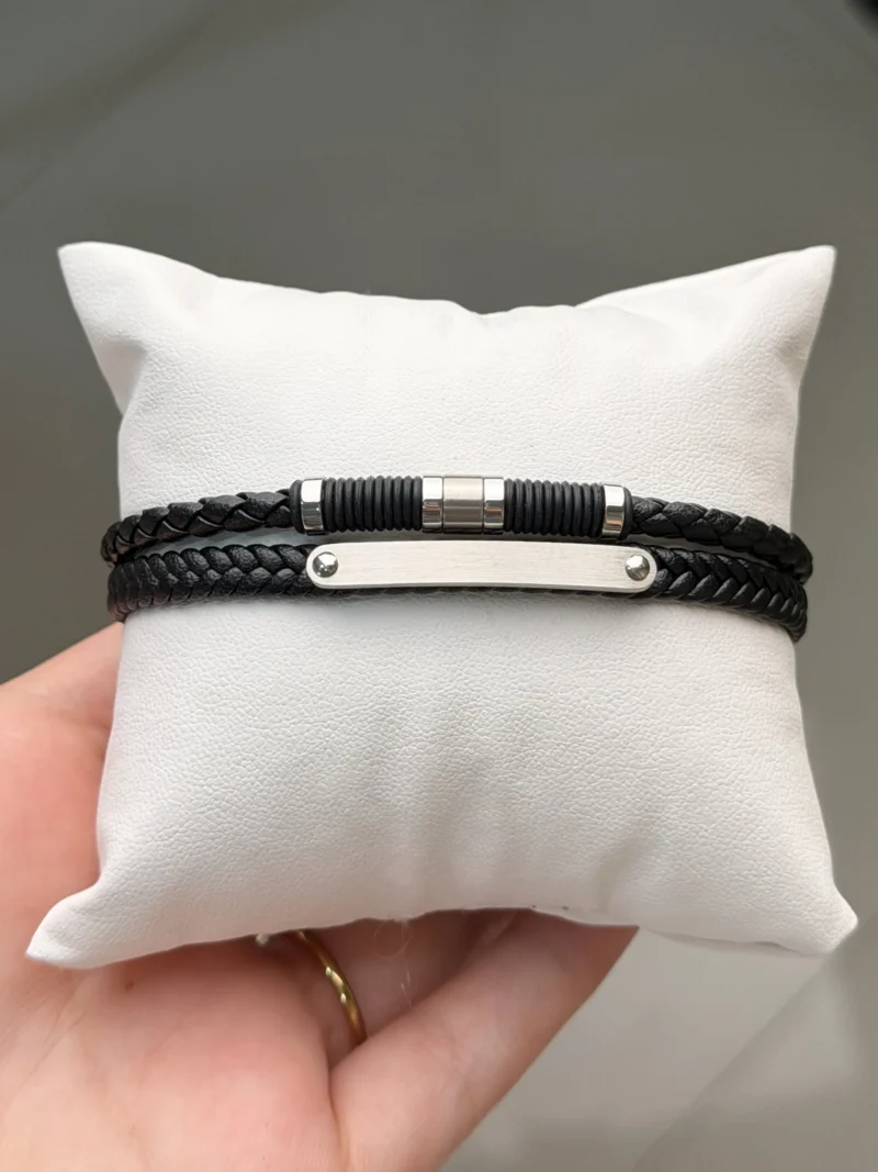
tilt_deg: -73.0
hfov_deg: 30.3
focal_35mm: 48
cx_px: 439
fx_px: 1624
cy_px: 586
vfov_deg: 39.7
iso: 64
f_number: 1.78
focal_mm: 6.76
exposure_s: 1/657
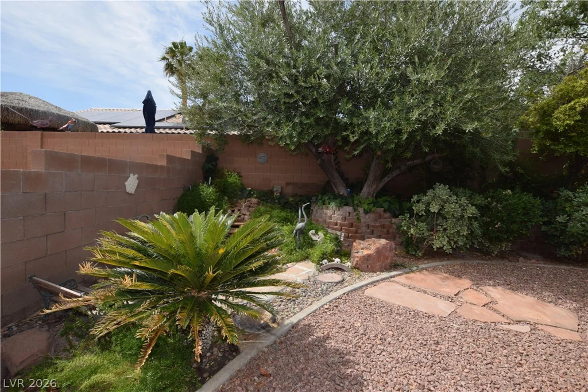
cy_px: 196
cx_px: 294
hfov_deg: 100.4
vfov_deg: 77.3
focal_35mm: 15
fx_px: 245
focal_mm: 10
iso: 100
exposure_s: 1/200
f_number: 9
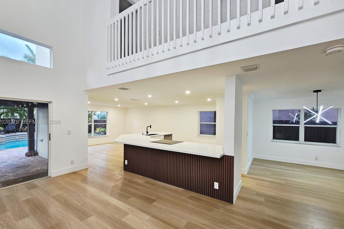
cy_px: 122
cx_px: 169
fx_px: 134
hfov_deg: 104.2
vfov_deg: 81.1
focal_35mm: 14
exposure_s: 1/60.2
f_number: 2.2
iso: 200
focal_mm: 2.2
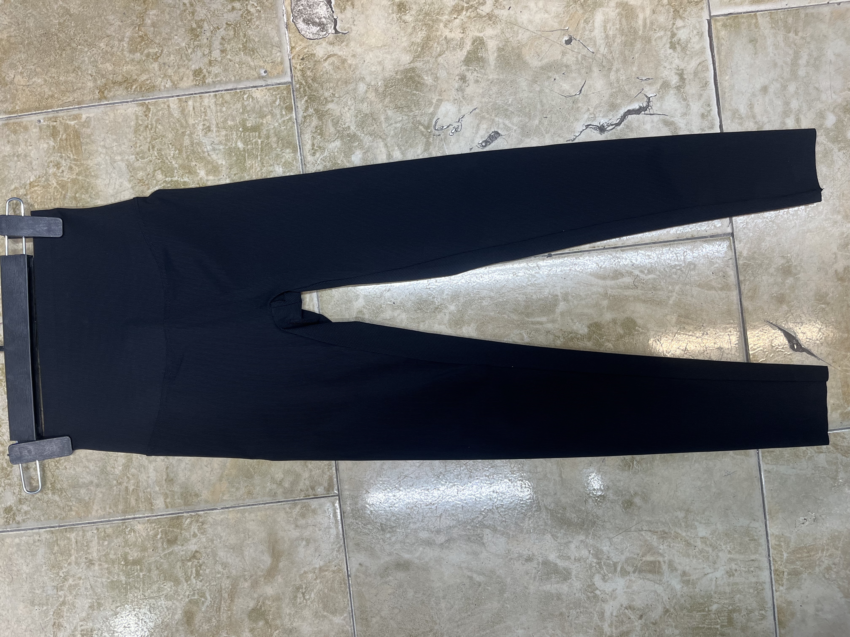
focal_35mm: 26
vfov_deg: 53.1
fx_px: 638
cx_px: 425
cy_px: 318
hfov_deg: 67.3
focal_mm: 5.1
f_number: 1.6
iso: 100
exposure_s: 1/100
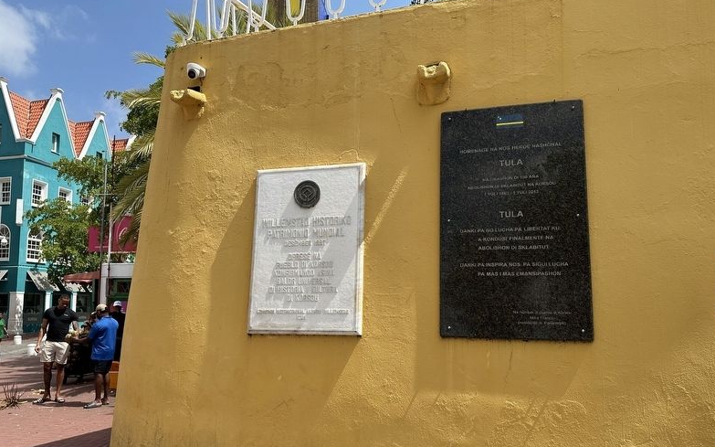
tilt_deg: +4.2
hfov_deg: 70.4
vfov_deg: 47.4
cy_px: 261
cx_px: 360
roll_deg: +0.0
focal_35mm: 26
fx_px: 507
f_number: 1.78
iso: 80
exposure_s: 1/4184
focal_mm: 6.86
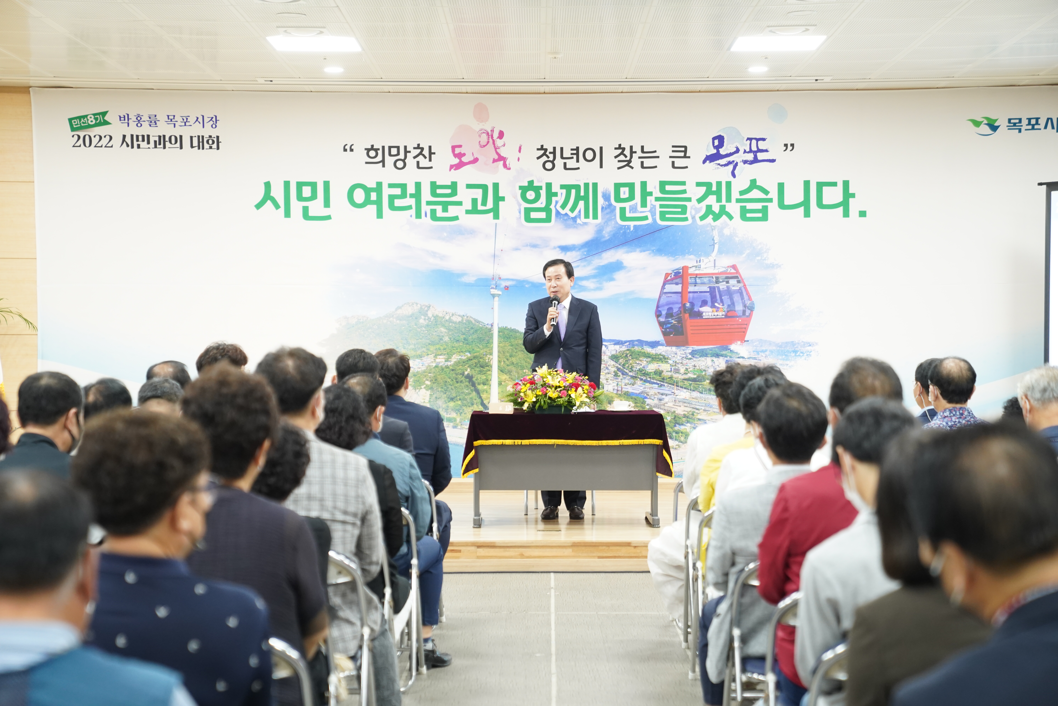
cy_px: 353
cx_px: 529
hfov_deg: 28.8
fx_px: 2057
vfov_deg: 19.5
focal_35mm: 70
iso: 2000
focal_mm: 70
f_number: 2.8
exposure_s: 1/160
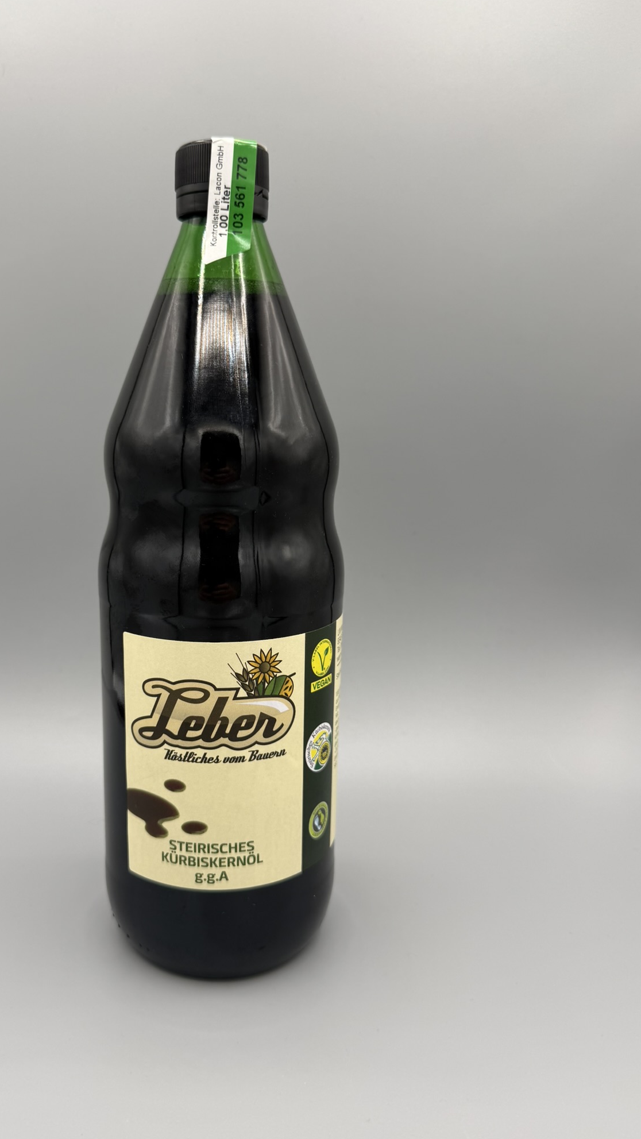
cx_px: 245
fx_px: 816
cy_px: 580
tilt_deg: -12.8
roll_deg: -1.2
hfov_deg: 42.6
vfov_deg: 69.8
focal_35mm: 27
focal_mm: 6.76
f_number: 1.78
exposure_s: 1/120
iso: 64
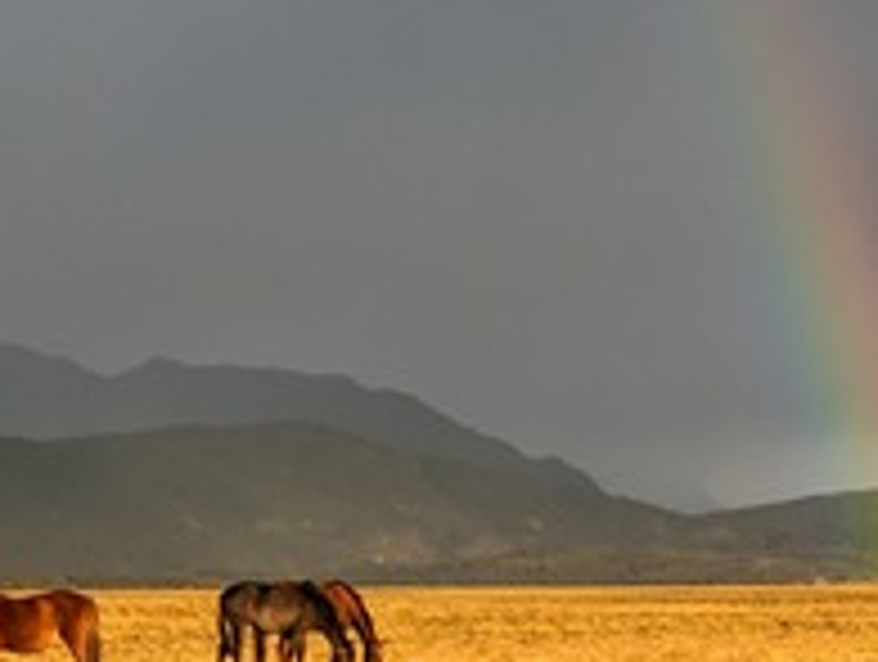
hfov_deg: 11.7
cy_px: -108
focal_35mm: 167
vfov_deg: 8.8
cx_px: -14
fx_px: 4244
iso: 45
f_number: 1.89
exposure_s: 1/522
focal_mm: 5.43
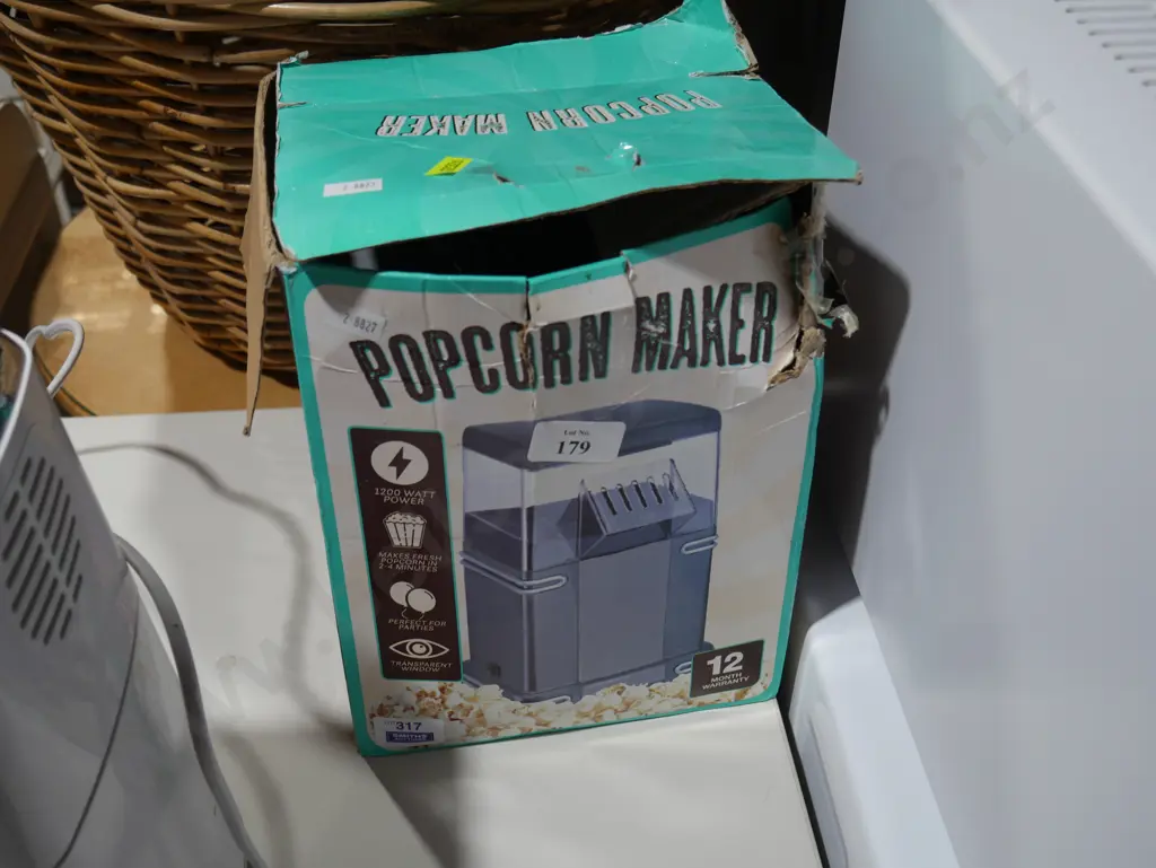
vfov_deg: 36.0
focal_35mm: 40
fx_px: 1336
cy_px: 434
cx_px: 578
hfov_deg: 46.8
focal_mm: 20
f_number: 4.4
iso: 200
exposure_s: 1/100
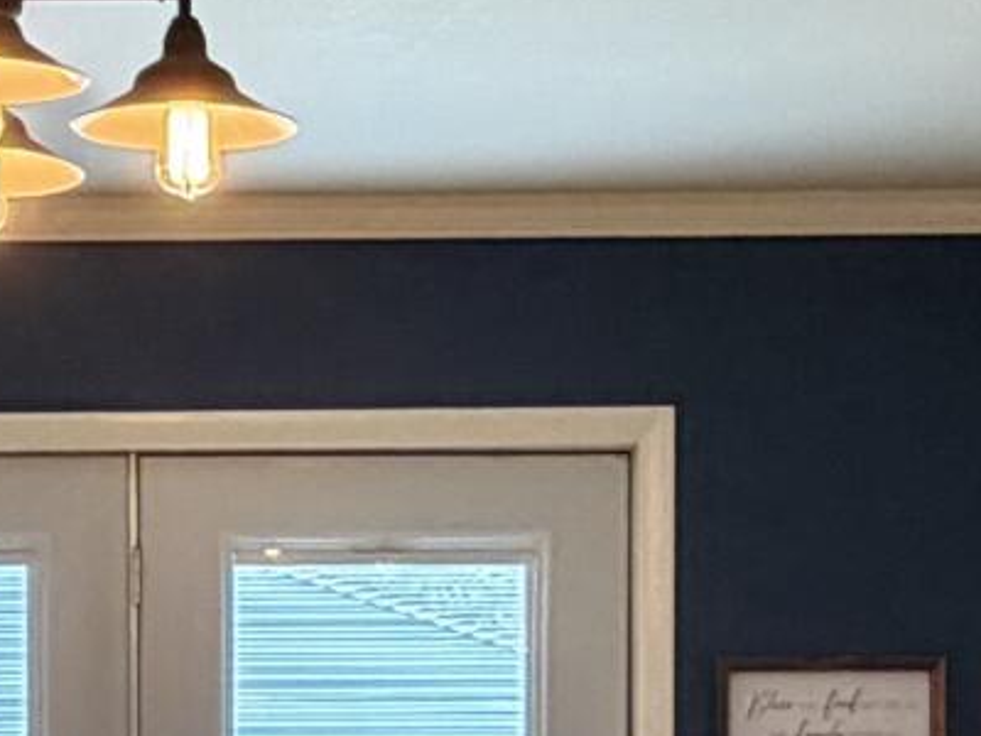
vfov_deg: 13.6
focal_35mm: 105
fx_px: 2976
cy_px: 937
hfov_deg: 18.6
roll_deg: +0.8
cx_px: 267
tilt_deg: -2.8
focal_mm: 2.22
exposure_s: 1/60
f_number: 2.2
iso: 250
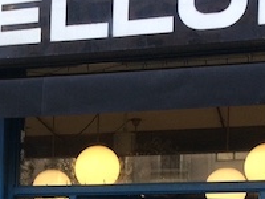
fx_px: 888
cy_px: 316
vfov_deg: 12.1
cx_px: -4
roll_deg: -1.8
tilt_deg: +0.3
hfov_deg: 16.6
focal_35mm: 116
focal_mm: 4.15
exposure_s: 1/100
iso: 50
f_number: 2.2
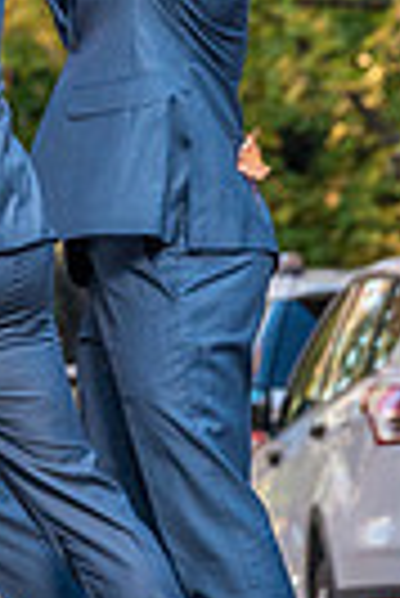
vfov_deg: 2.6
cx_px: -719
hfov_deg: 1.8
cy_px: 95
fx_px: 13015
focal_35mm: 783
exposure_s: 1/400
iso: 1250
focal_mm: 162
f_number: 5.6
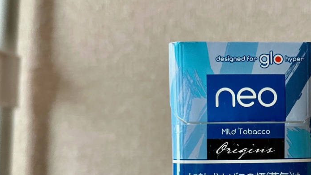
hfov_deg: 40.5
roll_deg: -1.8
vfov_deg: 23.8
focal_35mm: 49
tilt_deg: +0.9
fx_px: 404
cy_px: 152
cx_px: 246
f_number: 1.6
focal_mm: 5.1
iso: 500
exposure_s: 1/60
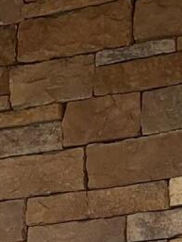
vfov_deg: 9.2
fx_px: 1415
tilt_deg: -1.2
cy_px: 485
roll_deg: +0.6
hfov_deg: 7.1
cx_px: -155
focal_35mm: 202
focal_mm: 4.25
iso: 25
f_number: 1.8
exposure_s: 1/216
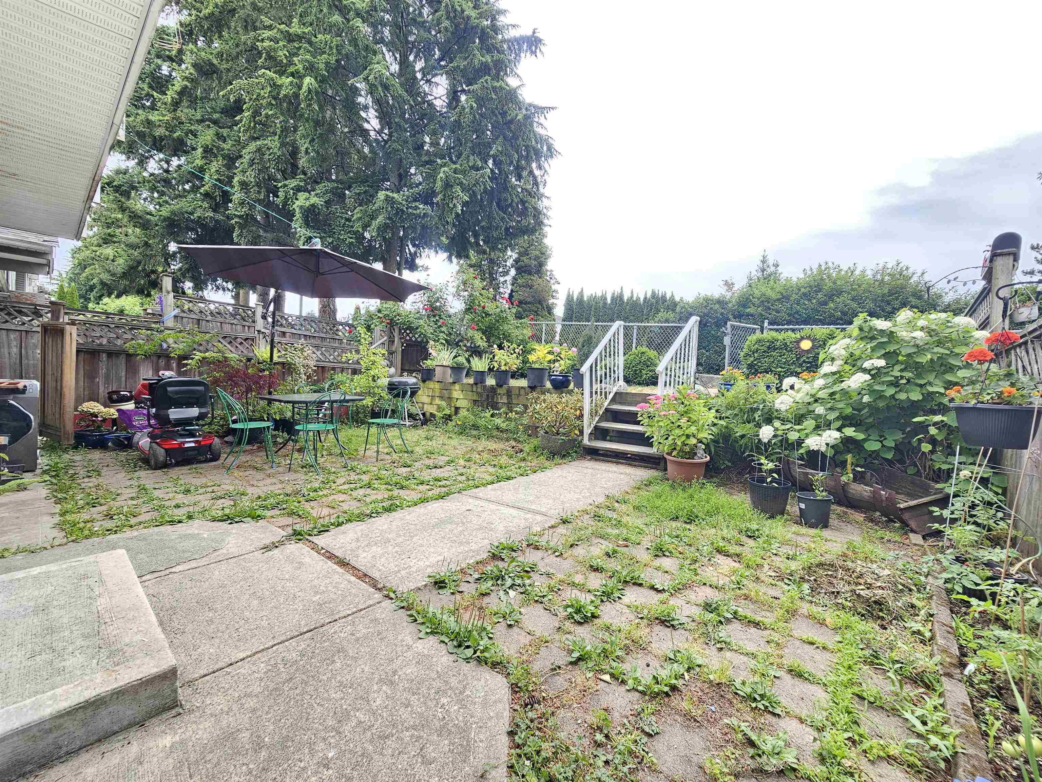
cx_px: 521
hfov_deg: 106.2
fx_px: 391
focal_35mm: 13
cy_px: 391
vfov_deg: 89.9
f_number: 2.2
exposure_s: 1/124
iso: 50
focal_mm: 2.2
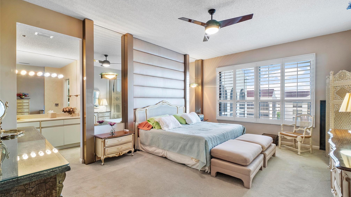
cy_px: 103
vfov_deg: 67.0
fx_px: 149
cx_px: 179
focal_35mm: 16
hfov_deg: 99.4
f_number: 11
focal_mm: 10
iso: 200
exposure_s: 1/2.5
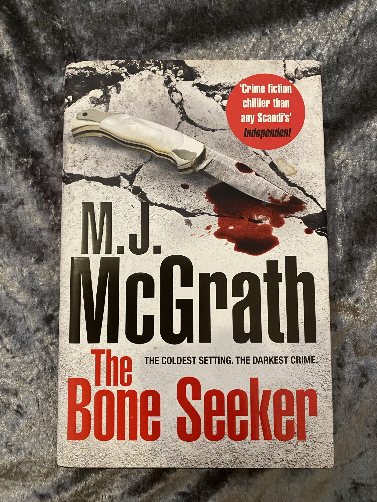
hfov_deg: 53.1
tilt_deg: -87.1
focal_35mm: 26
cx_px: 188
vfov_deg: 67.3
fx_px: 378
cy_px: 251
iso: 400
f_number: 1.8
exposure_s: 1/33
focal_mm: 4.25
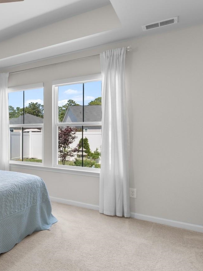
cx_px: -50
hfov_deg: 36.8
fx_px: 211
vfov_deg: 65.3
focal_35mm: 27
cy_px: 127
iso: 100
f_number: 4.5
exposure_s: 1/20
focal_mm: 10
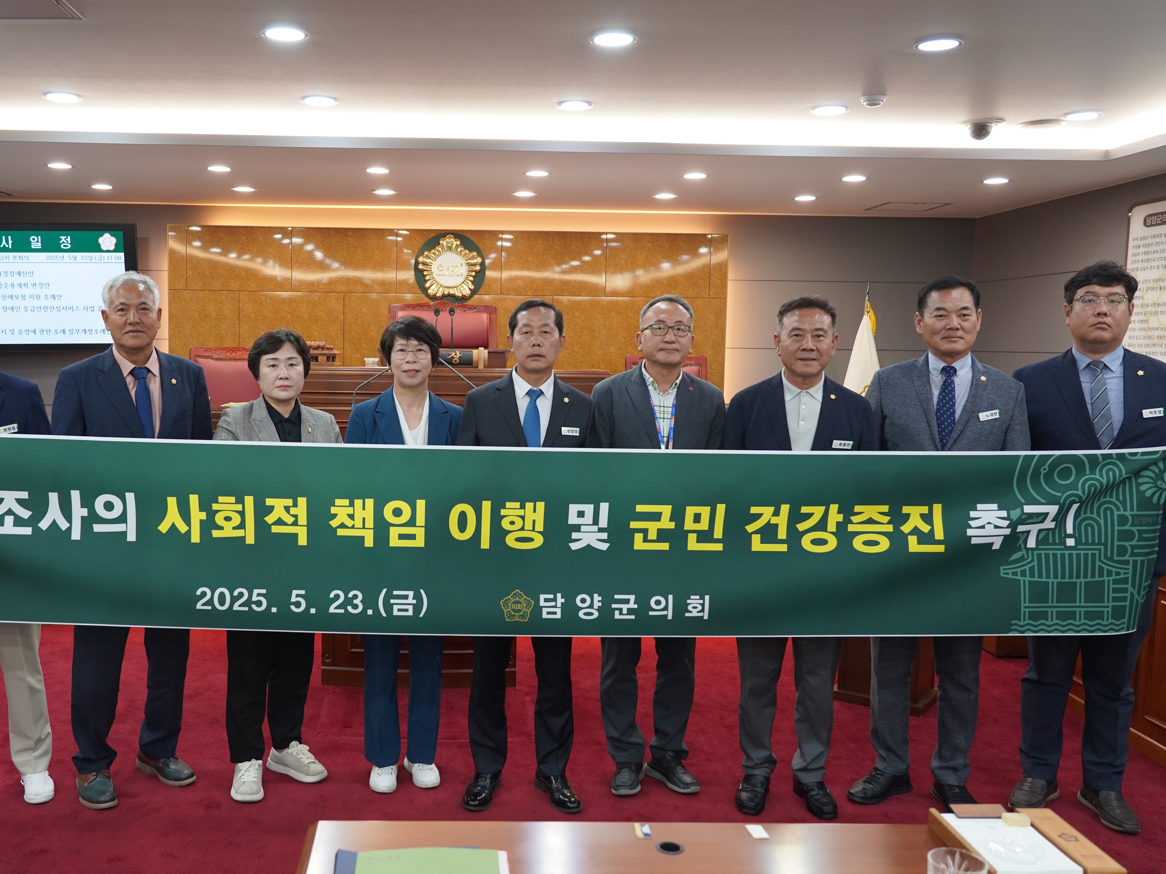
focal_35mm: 31
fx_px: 1044
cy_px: 447
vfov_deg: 45.4
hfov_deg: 57.8
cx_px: 458
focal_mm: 25
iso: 1250
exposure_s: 1/160
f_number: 4
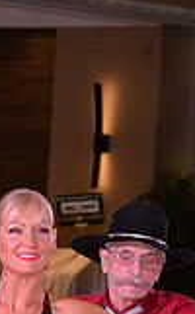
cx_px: 42
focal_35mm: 404
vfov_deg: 5.2
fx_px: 3451
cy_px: 480
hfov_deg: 3.2
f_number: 6.3
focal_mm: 110
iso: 2000
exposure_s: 1/250
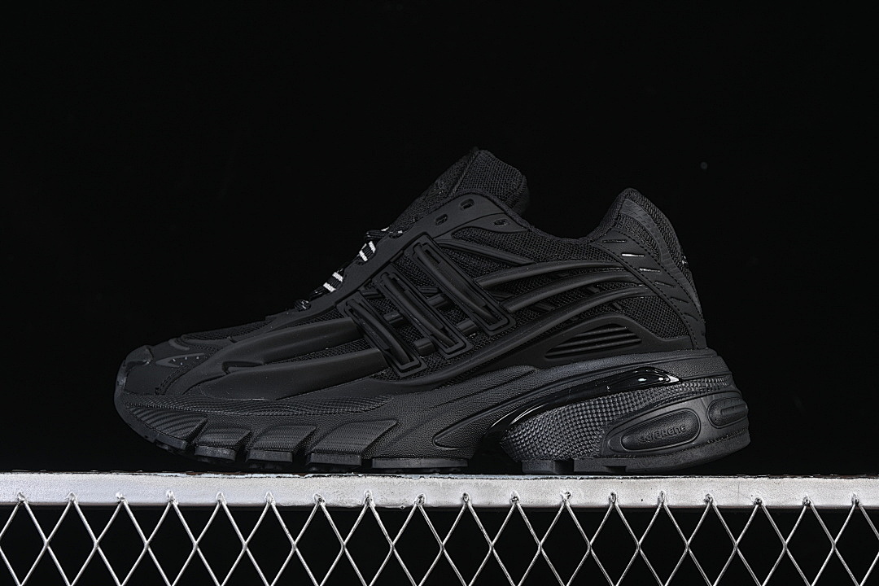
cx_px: 440
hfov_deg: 27.0
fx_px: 1831
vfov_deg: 18.2
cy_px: 293
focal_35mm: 75
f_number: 6.3
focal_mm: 50
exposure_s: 1/60
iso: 160
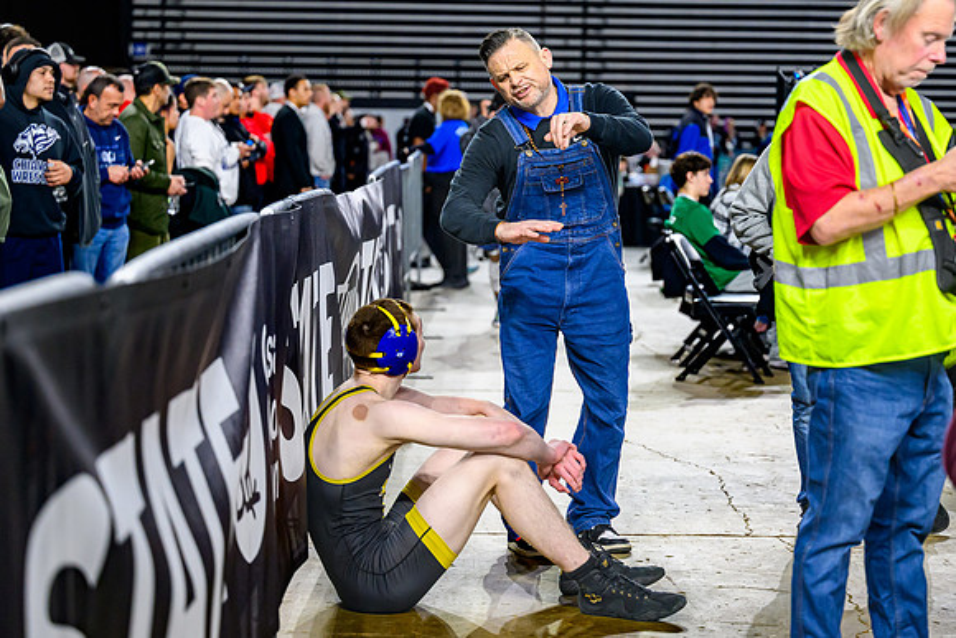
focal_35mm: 94
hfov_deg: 21.8
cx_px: 521
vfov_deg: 14.6
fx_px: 2485
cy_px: 282
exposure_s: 1/800
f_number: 2.8
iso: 2500
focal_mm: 70
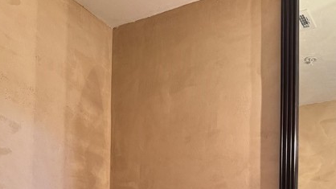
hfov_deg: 42.7
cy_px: 256
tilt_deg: +2.5
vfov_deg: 22.0
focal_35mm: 48
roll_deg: -0.2
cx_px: 199
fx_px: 428
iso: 320
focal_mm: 6.76
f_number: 1.78
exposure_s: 1/60
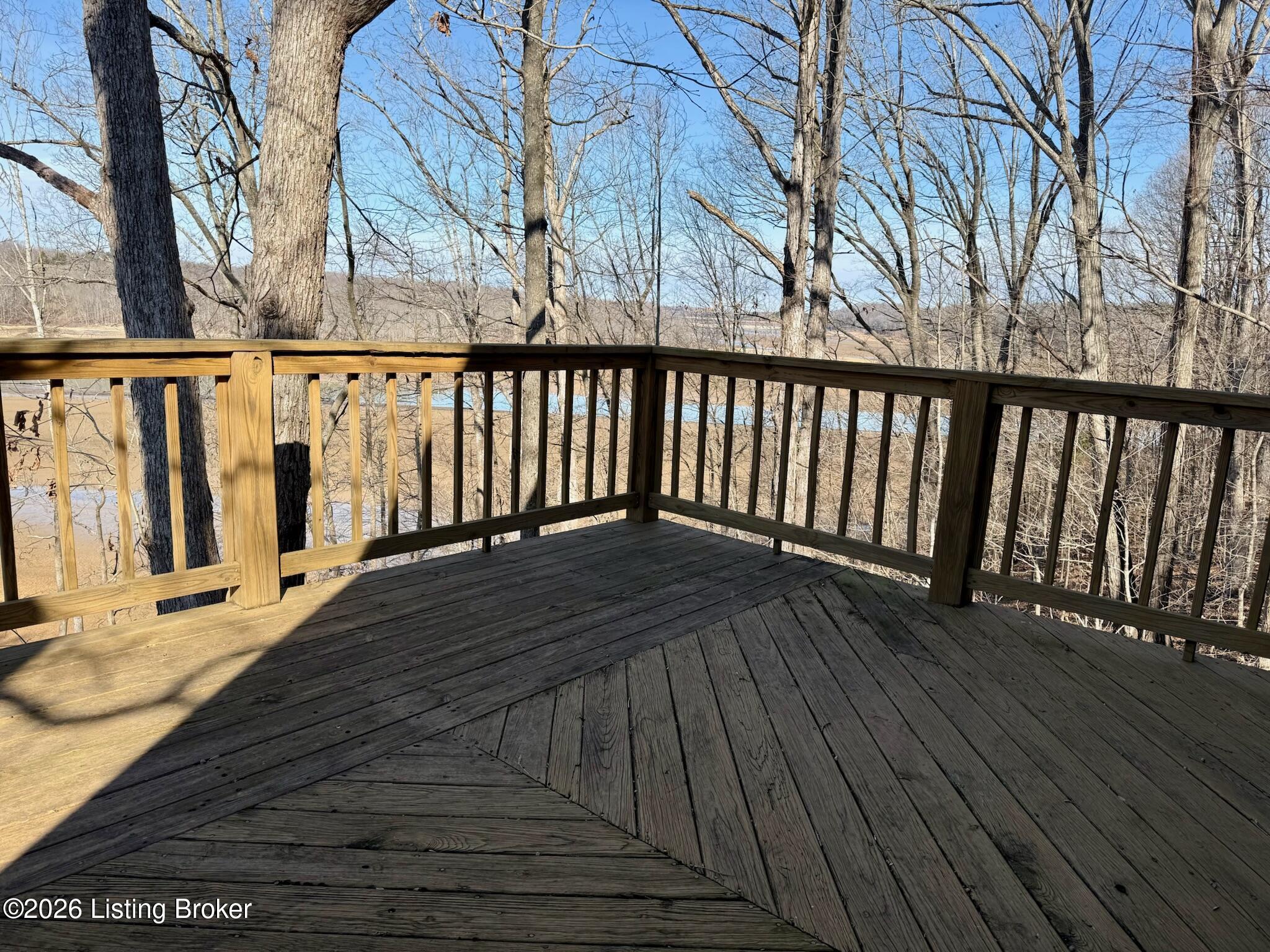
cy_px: 476
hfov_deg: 71.6
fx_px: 881
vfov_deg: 56.8
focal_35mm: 24
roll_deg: -3.2
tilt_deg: -10.8
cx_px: 635
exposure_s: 1/2703
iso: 80
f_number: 1.78
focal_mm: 6.76
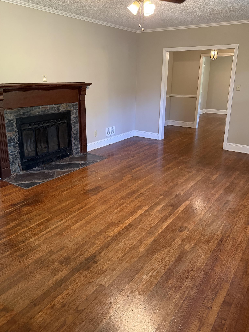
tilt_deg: -16.7
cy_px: 153
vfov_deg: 65.2
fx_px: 259
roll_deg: -0.7
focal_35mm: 27
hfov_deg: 51.3
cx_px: 121
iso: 500
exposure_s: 1/60
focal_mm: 6.76
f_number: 1.78
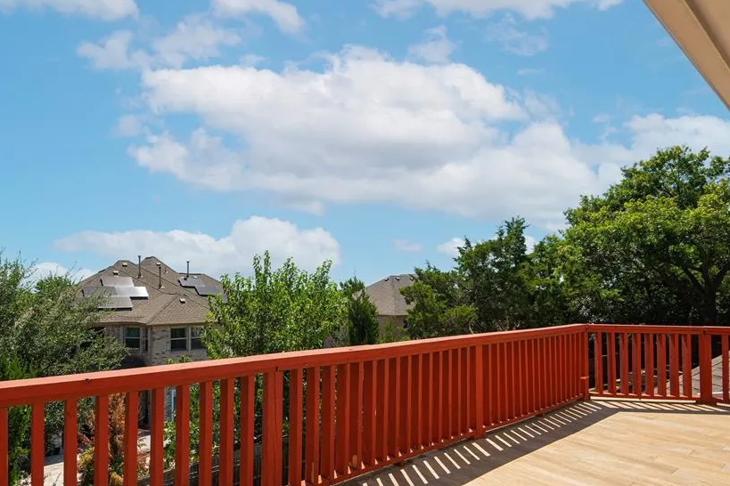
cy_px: 296
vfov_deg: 61.3
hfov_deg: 83.5
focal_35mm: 20
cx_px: 315
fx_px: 406
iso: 100
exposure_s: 1/320
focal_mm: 16
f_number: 7.1
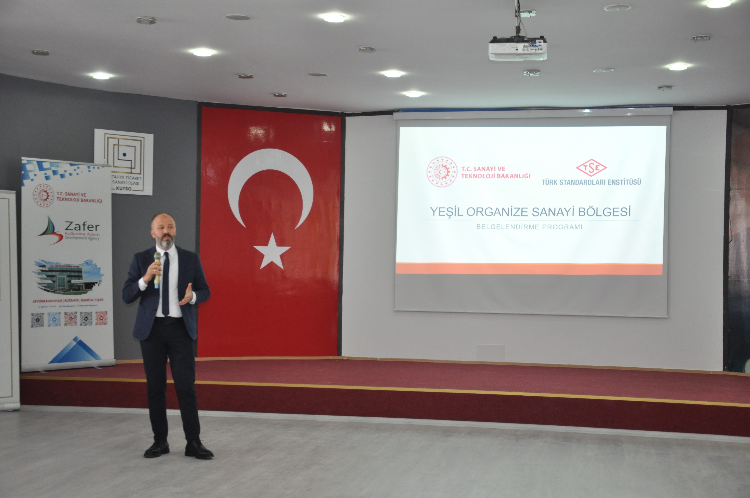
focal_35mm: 57
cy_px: 249
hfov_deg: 35.1
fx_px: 1186
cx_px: 375
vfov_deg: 23.7
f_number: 4.5
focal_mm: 38
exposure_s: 1/60
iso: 800
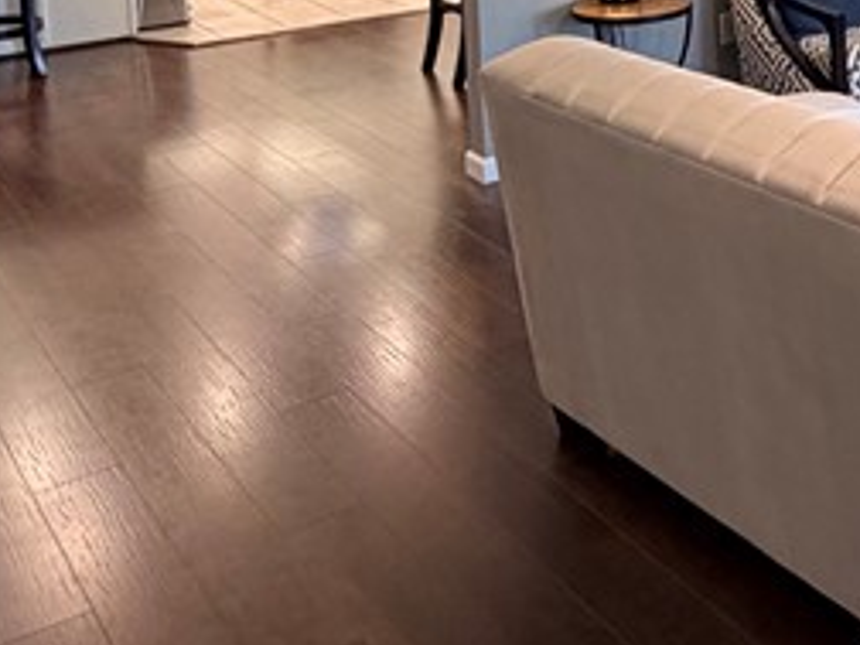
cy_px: -147
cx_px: 935
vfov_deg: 23.3
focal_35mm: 57
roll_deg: +1.0
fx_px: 1416
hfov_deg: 30.4
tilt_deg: -6.0
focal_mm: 2.22
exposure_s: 1/60
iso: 250
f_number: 2.2
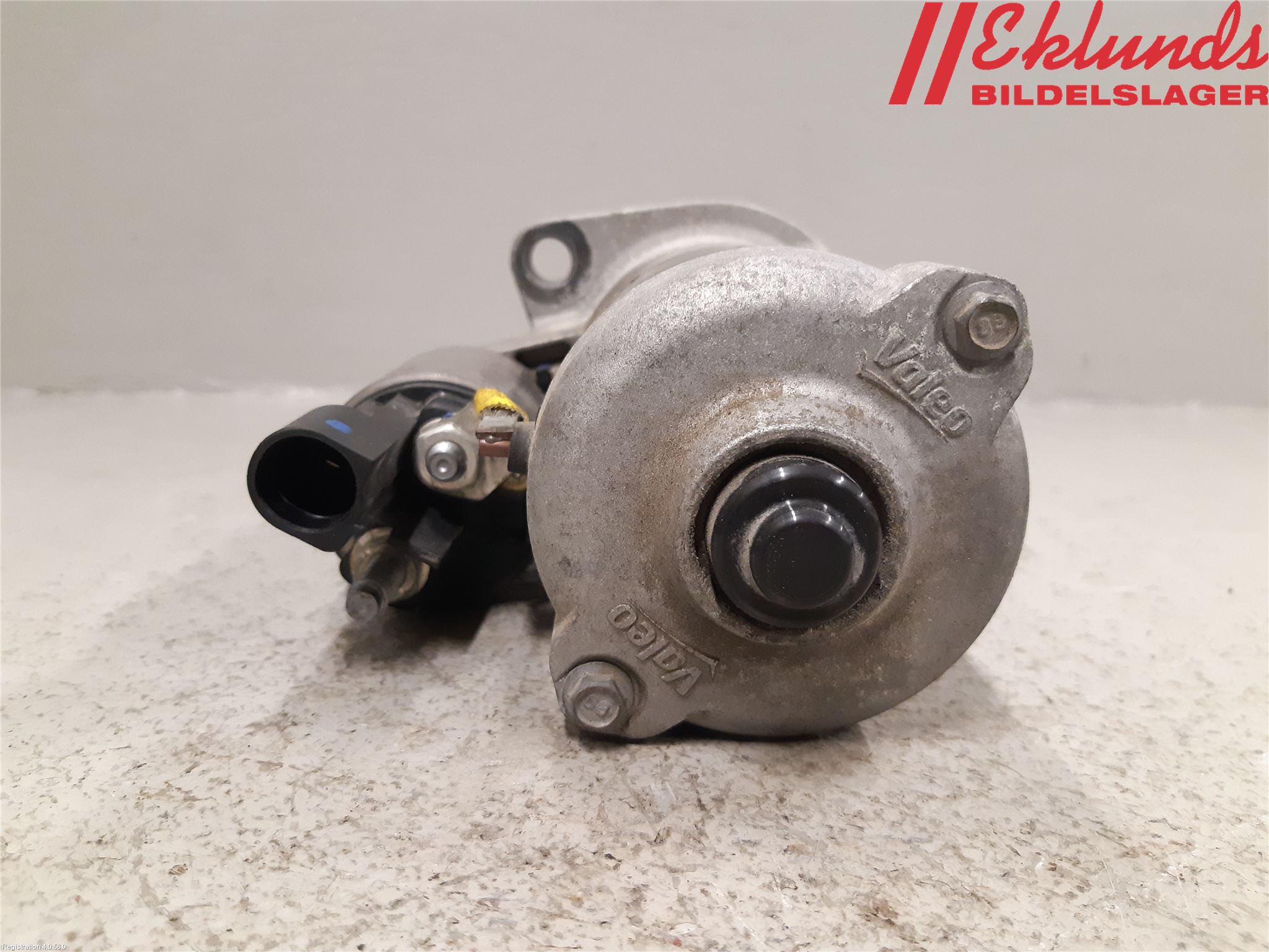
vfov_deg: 53.1
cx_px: 634
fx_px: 953
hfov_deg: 67.3
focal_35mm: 26
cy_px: 476
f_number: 1.7
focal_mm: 3.93
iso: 320
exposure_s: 1/50
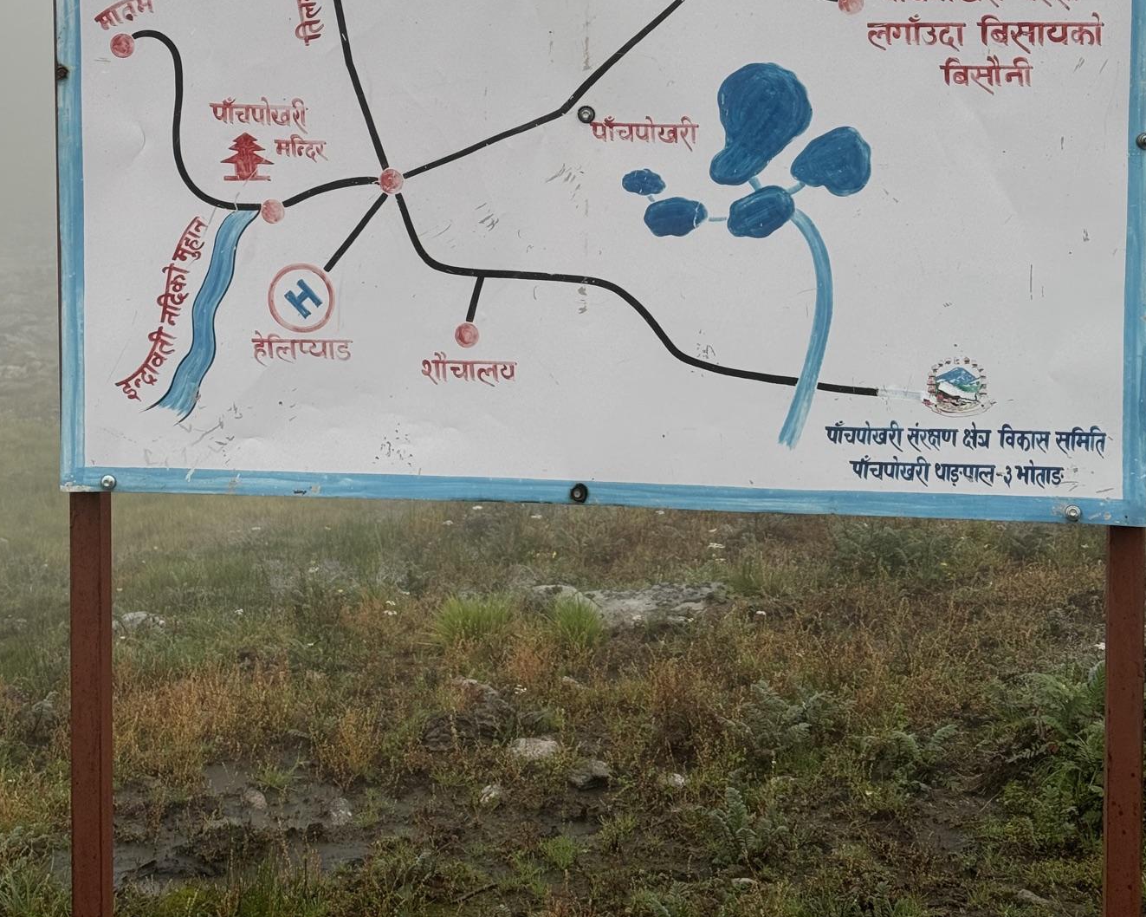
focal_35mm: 68
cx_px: 561
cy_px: 163
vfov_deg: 22.1
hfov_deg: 27.9
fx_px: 2306
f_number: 1.78
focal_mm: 6.76
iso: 50
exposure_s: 1/132
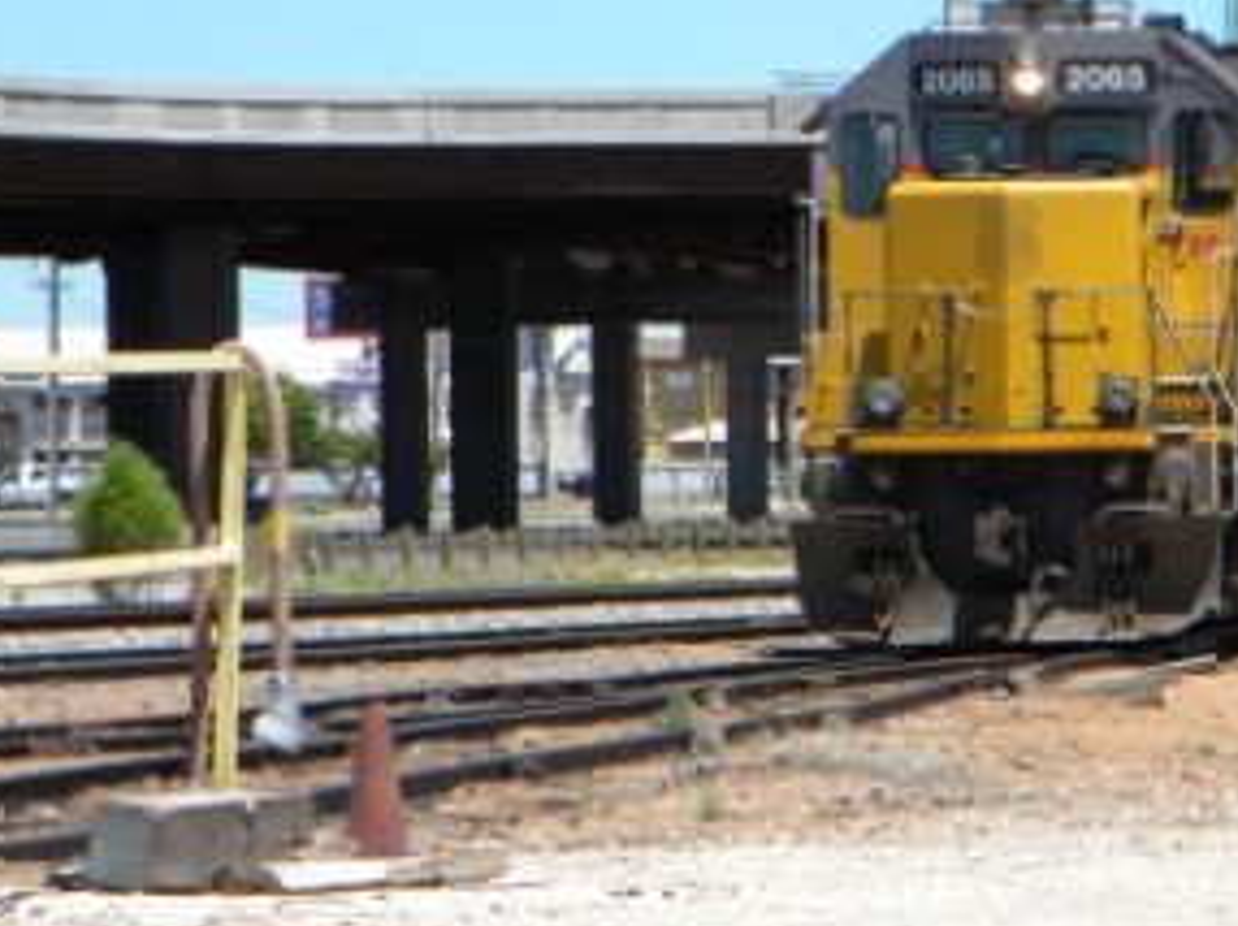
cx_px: 939
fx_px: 8290
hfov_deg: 8.5
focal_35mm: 232
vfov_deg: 6.4
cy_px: 407
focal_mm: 26.8
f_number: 5
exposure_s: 1/526
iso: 80
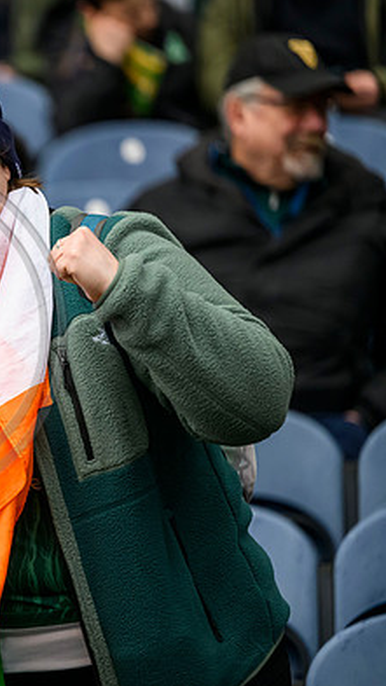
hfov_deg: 4.1
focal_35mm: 292
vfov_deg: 7.4
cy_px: 331
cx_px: -148
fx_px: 5314
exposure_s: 1/2500
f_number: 2.8
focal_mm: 175
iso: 3200
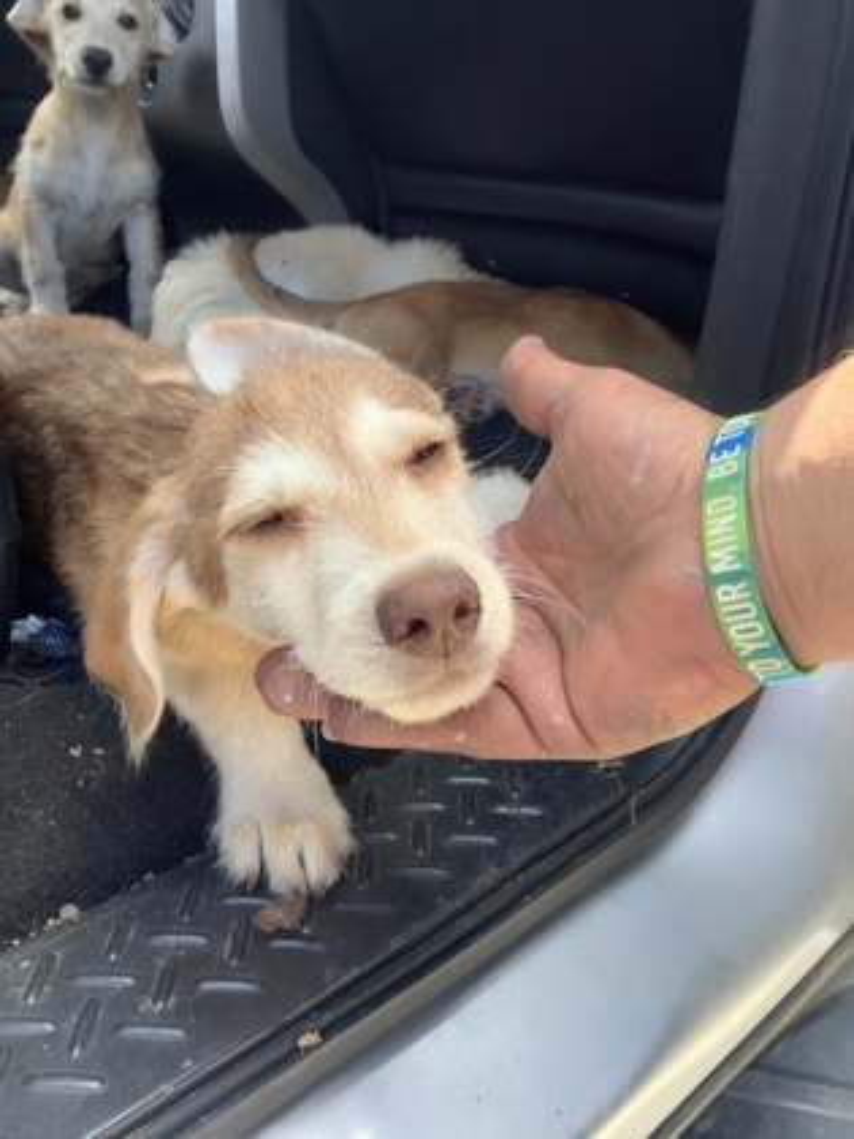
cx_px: 427
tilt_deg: -22.0
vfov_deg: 58.4
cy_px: 570
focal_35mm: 31
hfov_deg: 45.4
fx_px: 1020
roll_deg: -4.3
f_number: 2.4
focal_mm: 3.3
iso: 64
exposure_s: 1/120
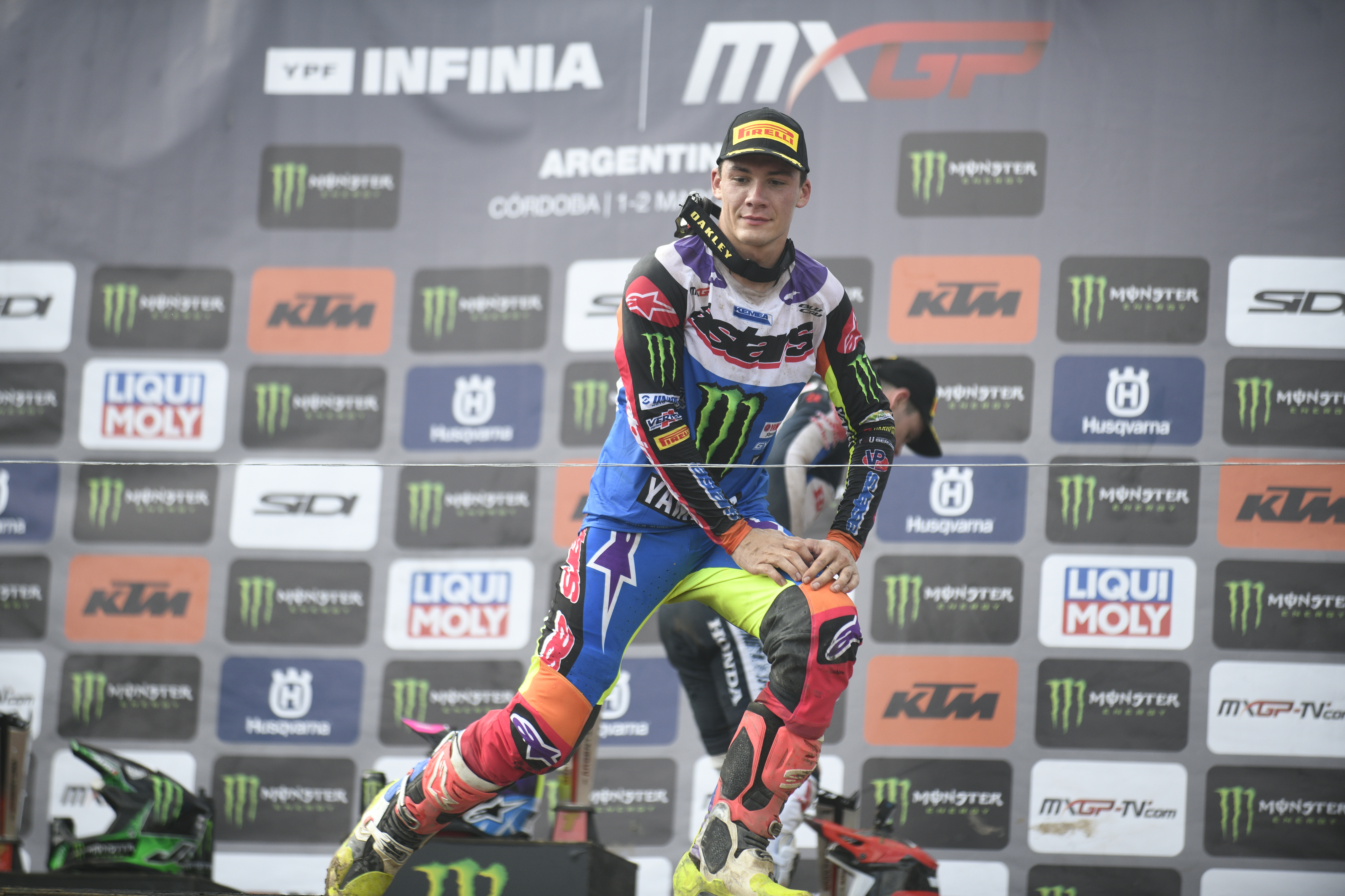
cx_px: 672
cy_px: 448
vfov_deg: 7.4
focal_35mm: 185
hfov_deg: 11.1
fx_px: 6911
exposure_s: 1/2500
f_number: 4
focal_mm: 185
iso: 500
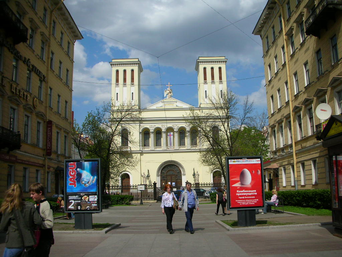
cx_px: 171
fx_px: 346
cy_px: 128
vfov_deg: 40.7
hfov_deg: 52.6
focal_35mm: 35
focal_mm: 5.8
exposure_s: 1/248
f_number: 8.5
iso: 50
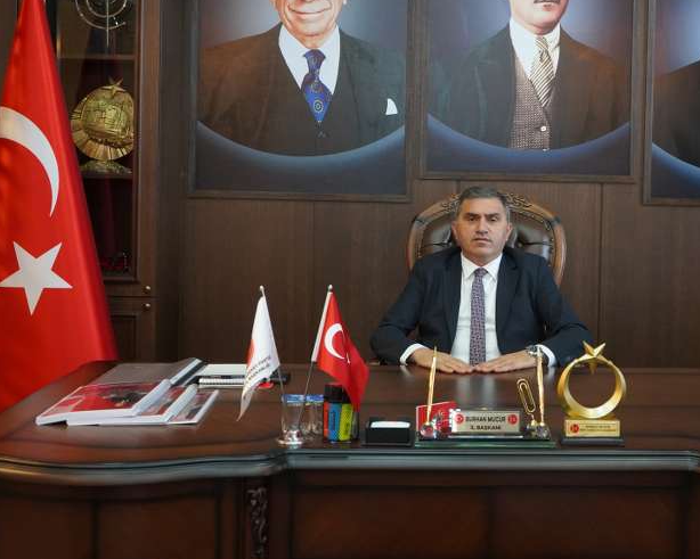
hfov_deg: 38.7
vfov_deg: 31.8
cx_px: 506
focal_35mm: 47
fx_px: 974
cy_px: 182
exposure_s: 1/160
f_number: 4
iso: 4000
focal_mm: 30
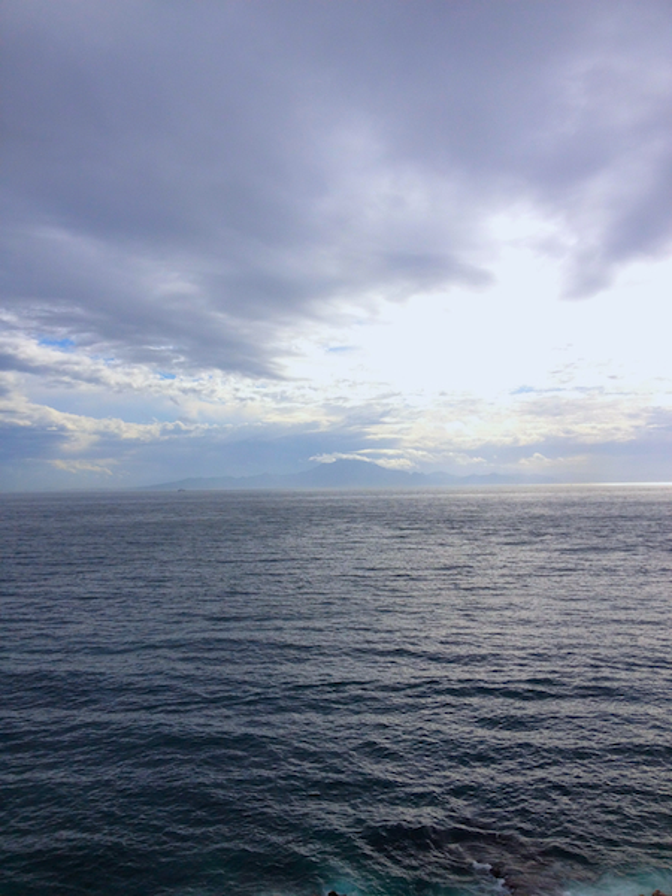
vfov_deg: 52.6
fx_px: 906
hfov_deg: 40.7
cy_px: 448
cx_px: 336
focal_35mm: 35
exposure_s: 1/2304
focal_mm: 4.28
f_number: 2.4
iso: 50
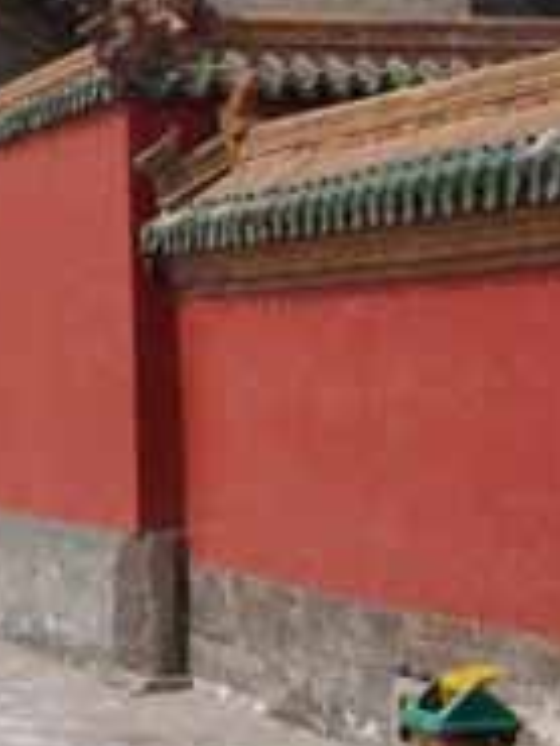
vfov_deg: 15.9
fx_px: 2650
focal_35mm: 123
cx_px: -403
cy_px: 165
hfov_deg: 11.3
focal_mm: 6.3
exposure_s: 1/500
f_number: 5.6
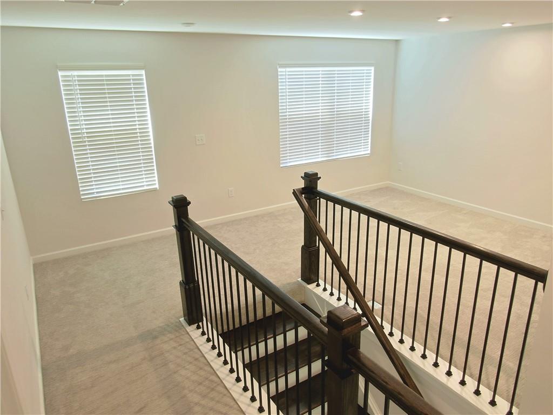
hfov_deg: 71.6
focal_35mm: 24
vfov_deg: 56.8
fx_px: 383
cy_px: 208
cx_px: 276
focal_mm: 4.39
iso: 250
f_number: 2.8
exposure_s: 1/15
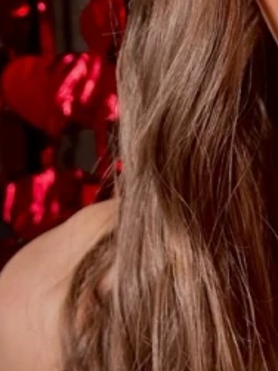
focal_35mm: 153
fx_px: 1640
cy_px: 9
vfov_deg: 12.8
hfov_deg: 9.4
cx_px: 427
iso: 50
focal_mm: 6.86
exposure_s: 1/121
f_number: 1.78
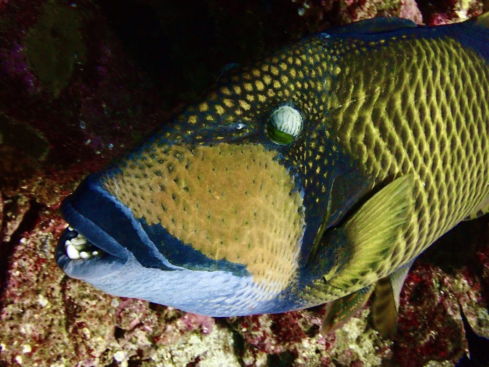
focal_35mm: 62
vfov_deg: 23.7
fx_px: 876
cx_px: 244
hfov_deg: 31.2
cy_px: 184
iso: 200
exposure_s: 1/160
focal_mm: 11.09
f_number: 5
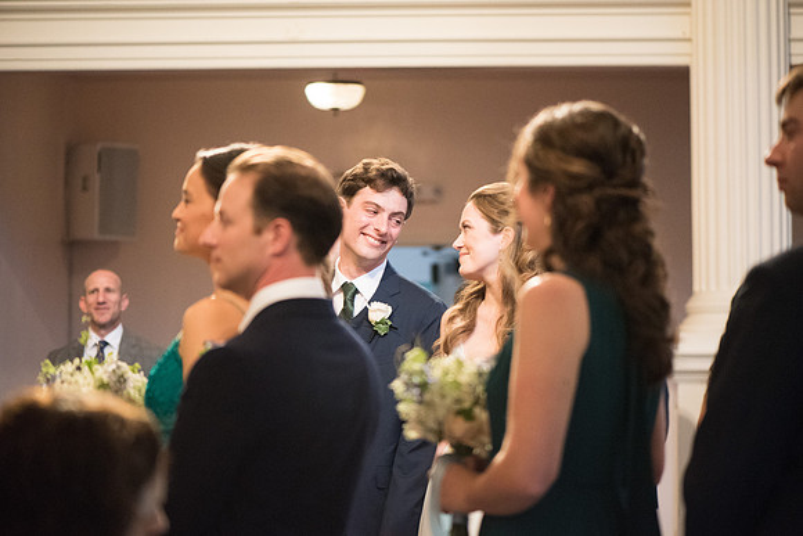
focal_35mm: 110
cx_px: 408
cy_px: 281
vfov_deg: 12.5
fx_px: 2456
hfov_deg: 18.6
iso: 3600
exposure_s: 1/250
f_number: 2.8
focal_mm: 105
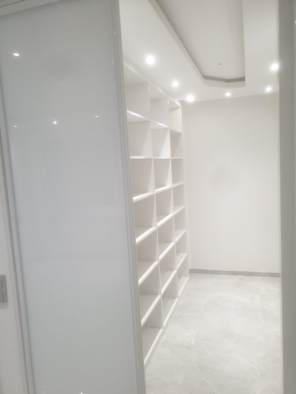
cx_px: 148
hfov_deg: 53.1
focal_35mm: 26
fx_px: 296
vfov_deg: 67.3
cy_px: 197
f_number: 2.4
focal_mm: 4.3
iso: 200
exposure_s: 1/50
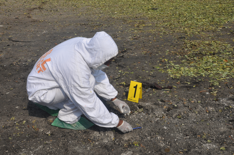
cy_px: 78
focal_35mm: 46
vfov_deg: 28.9
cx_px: 117
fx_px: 302
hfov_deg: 42.4
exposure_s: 1/400
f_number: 10
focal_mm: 31
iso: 200
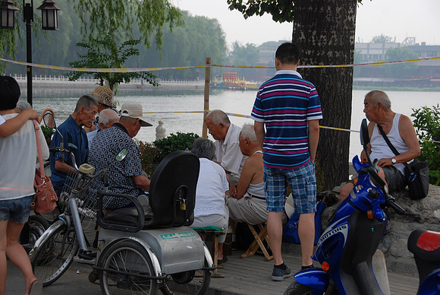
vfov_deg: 16.3
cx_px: 220
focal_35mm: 84
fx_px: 1028
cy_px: 148
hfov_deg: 24.2
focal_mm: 56
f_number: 6.3
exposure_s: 1/640
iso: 250
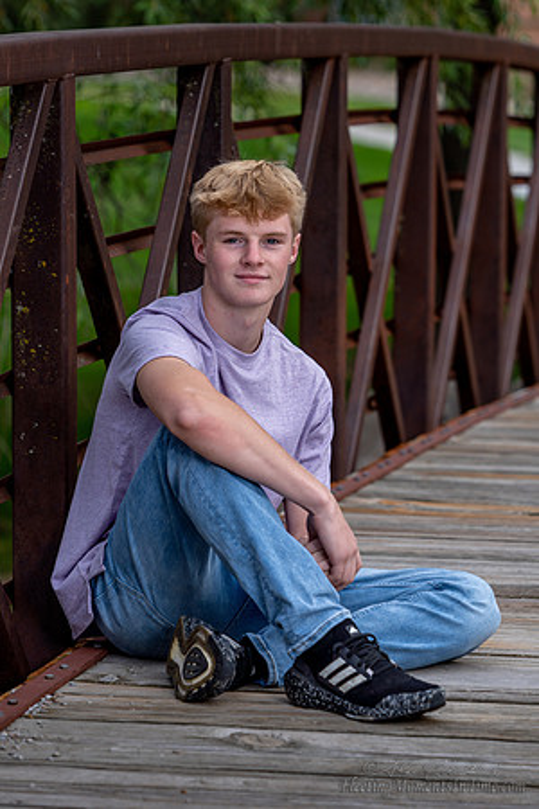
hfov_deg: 10.2
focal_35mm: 135
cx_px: 270
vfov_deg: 15.2
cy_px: 404
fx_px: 3032
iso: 100
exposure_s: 1/250
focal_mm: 135
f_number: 4
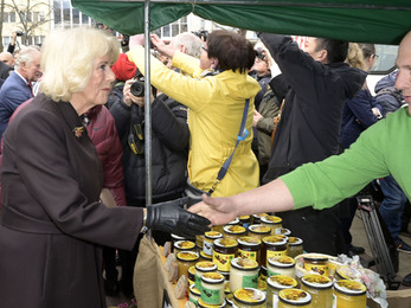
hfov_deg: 59.9
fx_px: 356
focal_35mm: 30
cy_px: 165
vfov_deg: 46.7
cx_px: 219
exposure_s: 1/250
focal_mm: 24
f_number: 10
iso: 1250
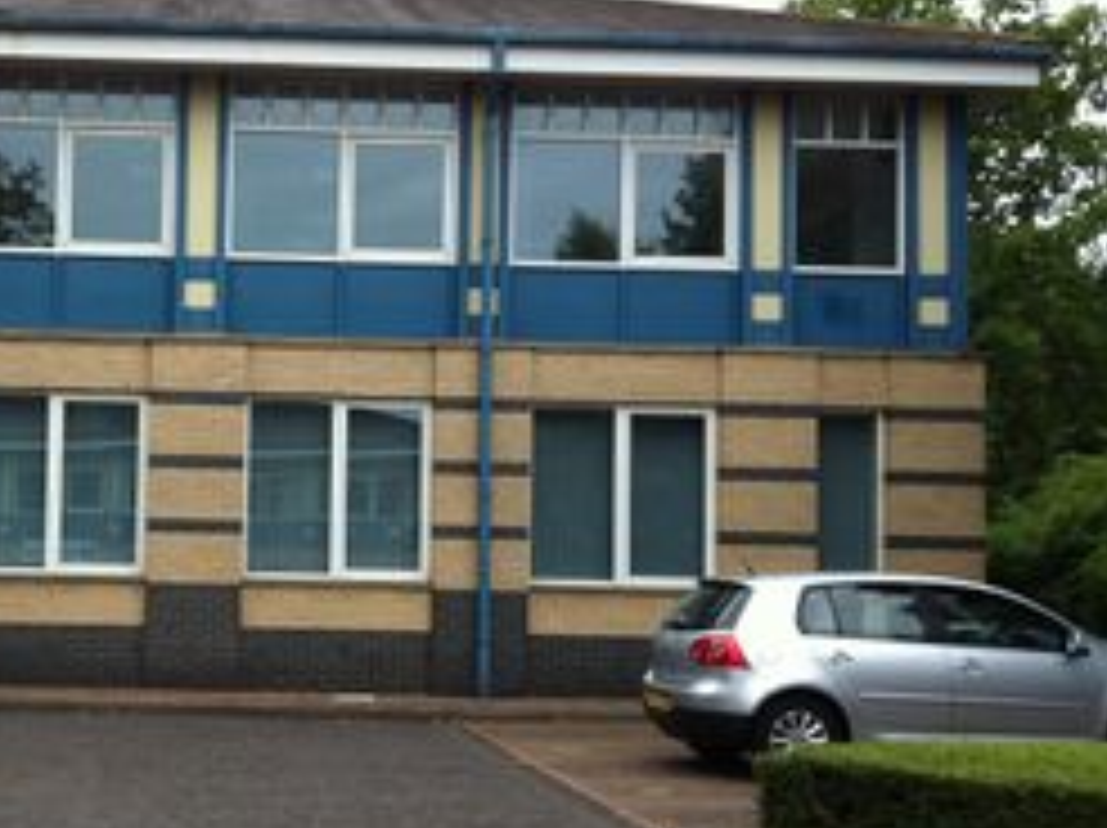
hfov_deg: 32.8
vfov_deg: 25.6
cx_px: 212
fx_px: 1821
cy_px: 482
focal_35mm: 57
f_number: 2.8
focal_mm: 3.85
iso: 80
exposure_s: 1/245
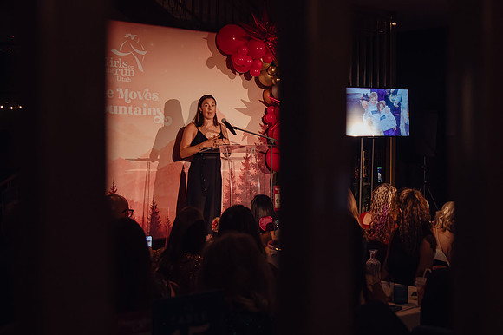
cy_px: 144
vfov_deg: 21.4
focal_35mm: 63
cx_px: 330
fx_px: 885
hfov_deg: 31.5
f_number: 4
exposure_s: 1/320
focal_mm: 38
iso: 3200
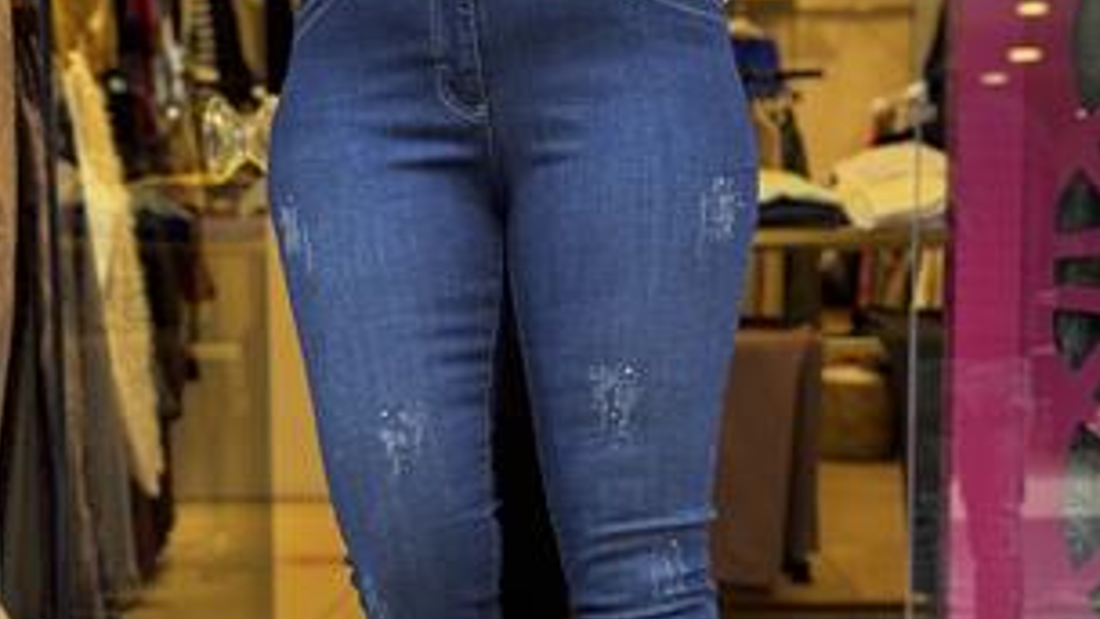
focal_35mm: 71
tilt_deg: -5.9
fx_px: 2071
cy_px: 527
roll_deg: +0.3
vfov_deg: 16.8
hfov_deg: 29.7
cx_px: 543
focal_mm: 6.76
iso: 80
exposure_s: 1/100
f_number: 1.78
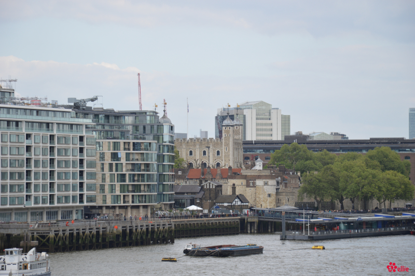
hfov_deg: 13.1
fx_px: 1814
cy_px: 138
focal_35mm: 158
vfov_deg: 8.7
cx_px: 208
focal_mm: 105
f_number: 6.3
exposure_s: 1/160
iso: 100
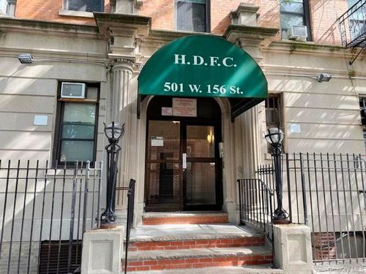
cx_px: 183
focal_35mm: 24
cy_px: 137
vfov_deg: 56.8
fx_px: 254
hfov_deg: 71.6
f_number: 1.78
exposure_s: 1/203
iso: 80
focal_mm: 6.76
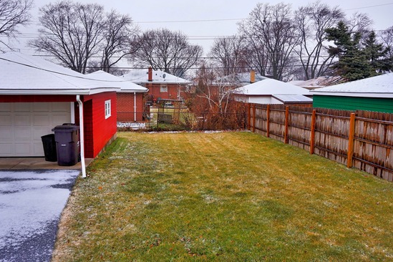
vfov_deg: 46.3
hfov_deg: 65.5
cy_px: 114
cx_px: 190
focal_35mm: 28
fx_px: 306
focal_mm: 16
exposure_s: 1/60
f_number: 5
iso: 100
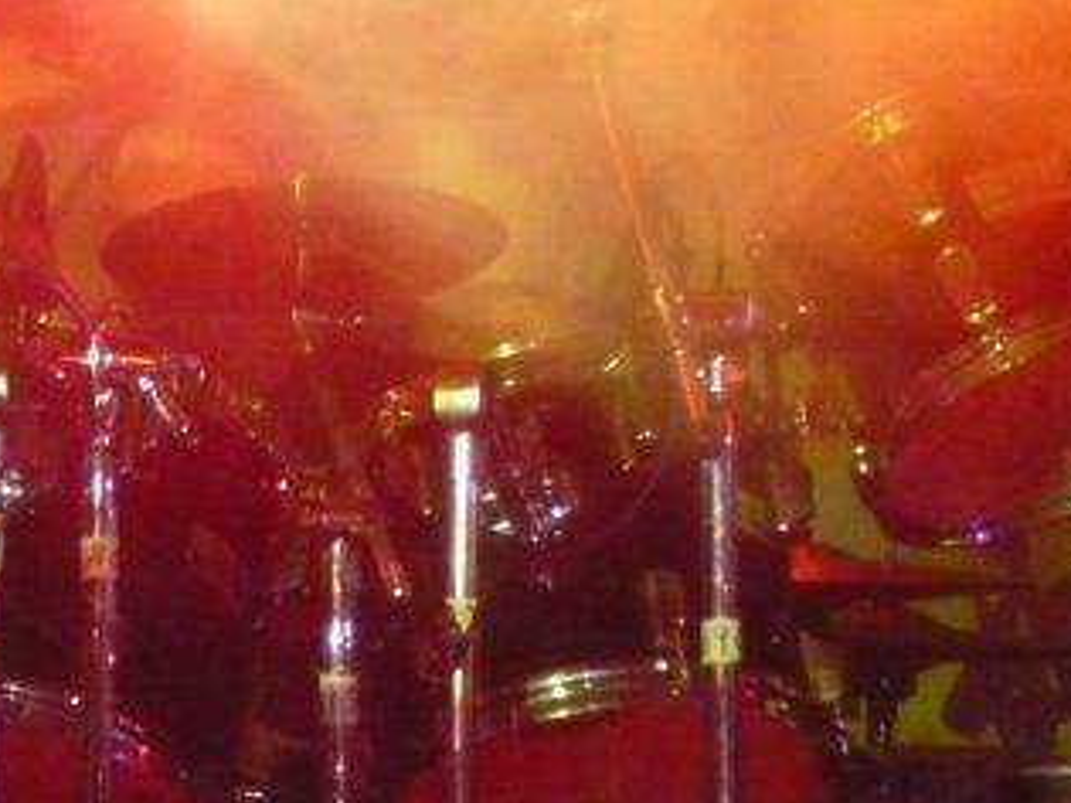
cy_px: 470
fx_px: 4948
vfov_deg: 9.3
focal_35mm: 160
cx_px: 224
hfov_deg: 12.3
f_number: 4.3
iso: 800
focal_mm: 10.3
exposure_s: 1/30
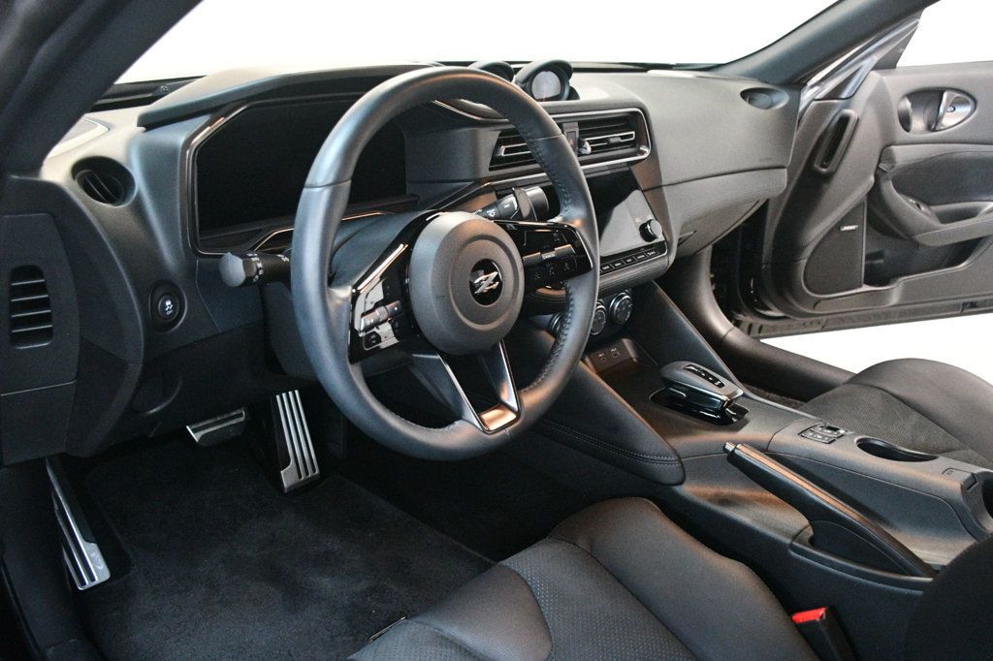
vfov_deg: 39.9
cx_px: 496
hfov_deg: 57.2
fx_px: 910
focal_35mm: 33
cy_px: 330
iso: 6400
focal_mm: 22
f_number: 3.5
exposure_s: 1/60
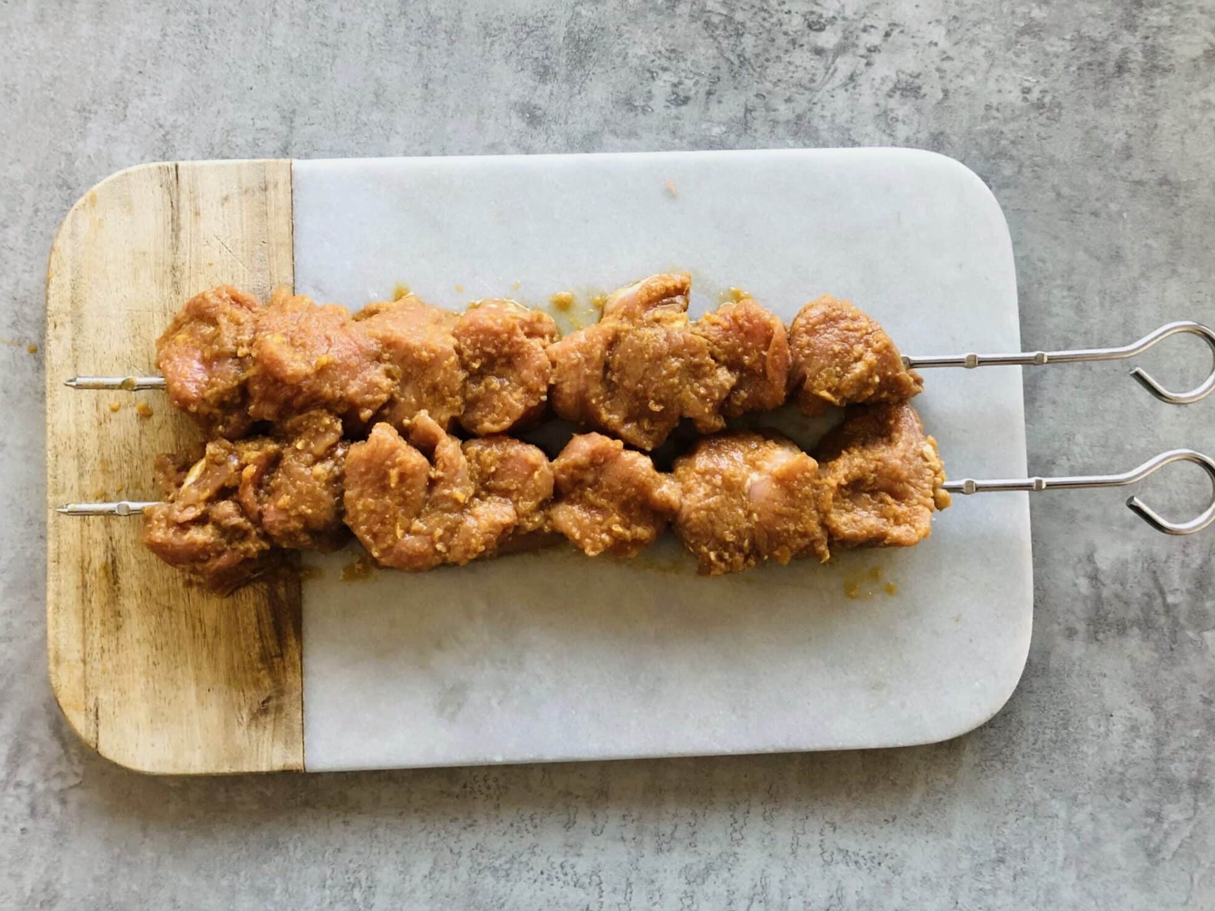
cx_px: 615
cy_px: 457
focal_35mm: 29
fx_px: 1018
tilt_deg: -86.7
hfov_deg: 61.7
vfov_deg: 48.2
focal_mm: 3.99
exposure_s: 1/15
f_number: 1.8
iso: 50
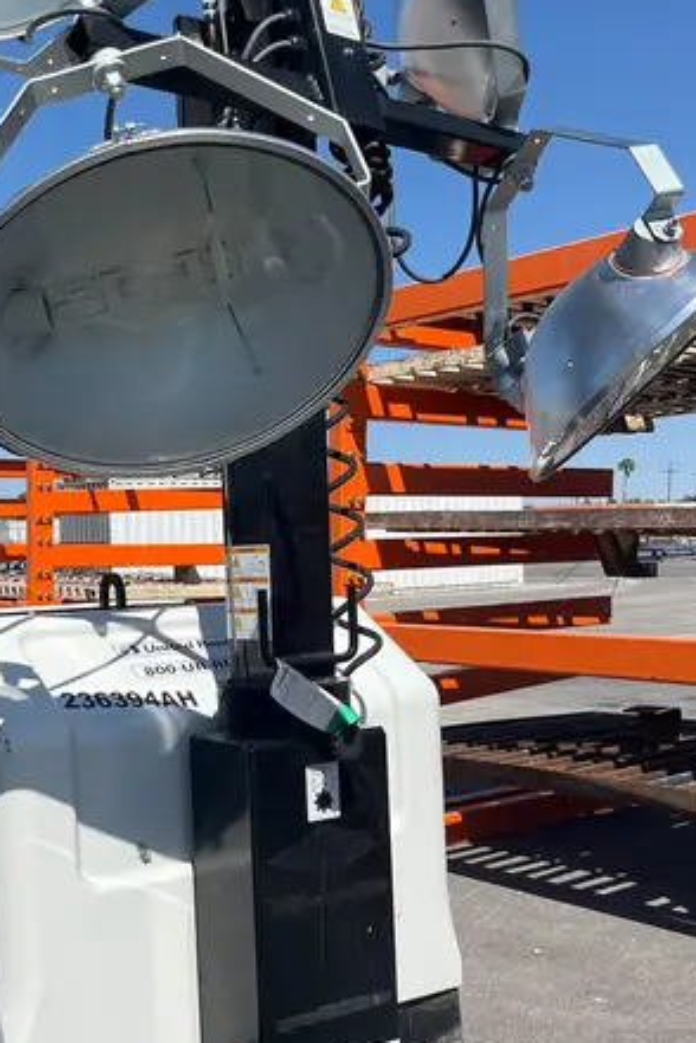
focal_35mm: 45
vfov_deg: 43.5
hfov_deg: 29.6
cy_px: 597
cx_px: 223
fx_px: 1305
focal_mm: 5.1
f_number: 1.6
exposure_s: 1/4651
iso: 50
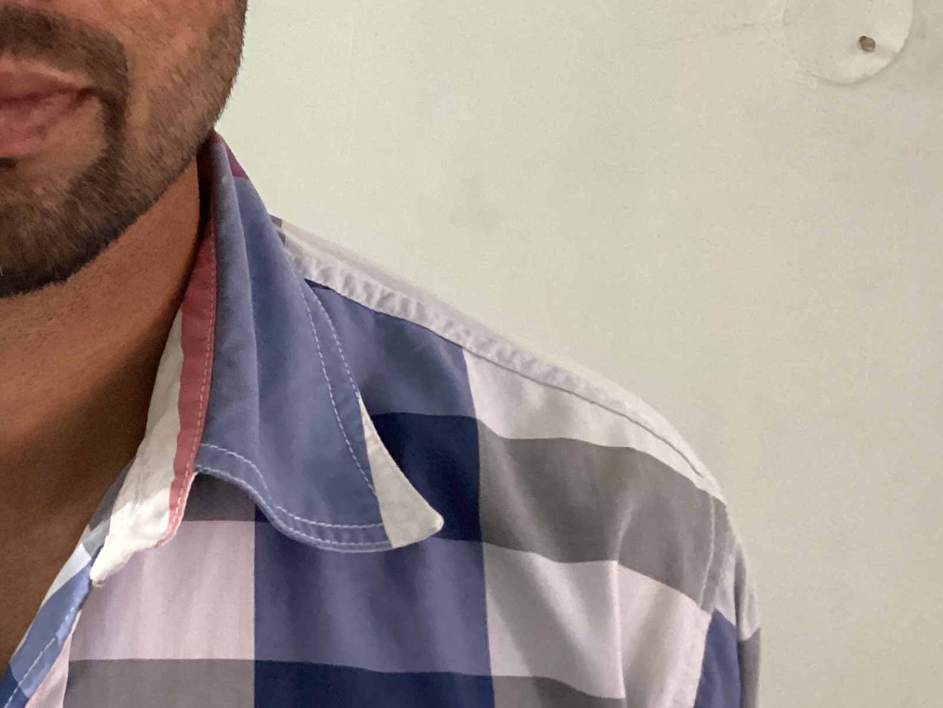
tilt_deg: -7.8
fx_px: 1716
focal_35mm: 63
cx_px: -9
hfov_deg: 28.7
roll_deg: -0.5
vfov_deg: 22.6
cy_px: 33
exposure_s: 1/25
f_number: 2.4
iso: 400
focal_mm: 3.3
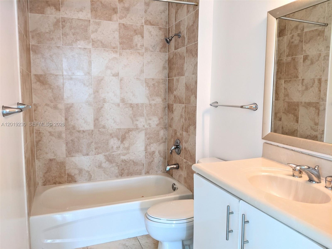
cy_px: 124
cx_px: 166
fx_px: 259
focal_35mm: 27
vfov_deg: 51.4
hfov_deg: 65.3
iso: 75
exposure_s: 1/24
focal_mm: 4.44
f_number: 1.8
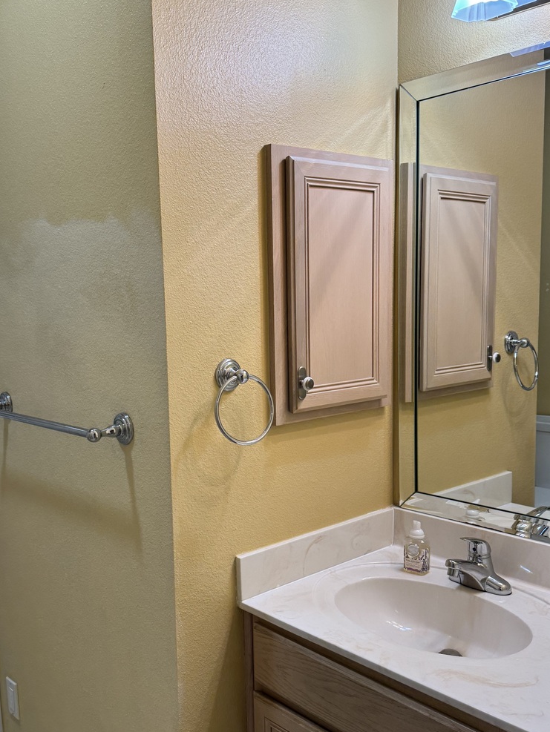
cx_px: 246
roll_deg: +1.6
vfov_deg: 52.5
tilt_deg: -7.3
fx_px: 741
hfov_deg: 40.7
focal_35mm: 35
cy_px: 396
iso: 125
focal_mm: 6.76
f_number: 1.78
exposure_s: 1/120
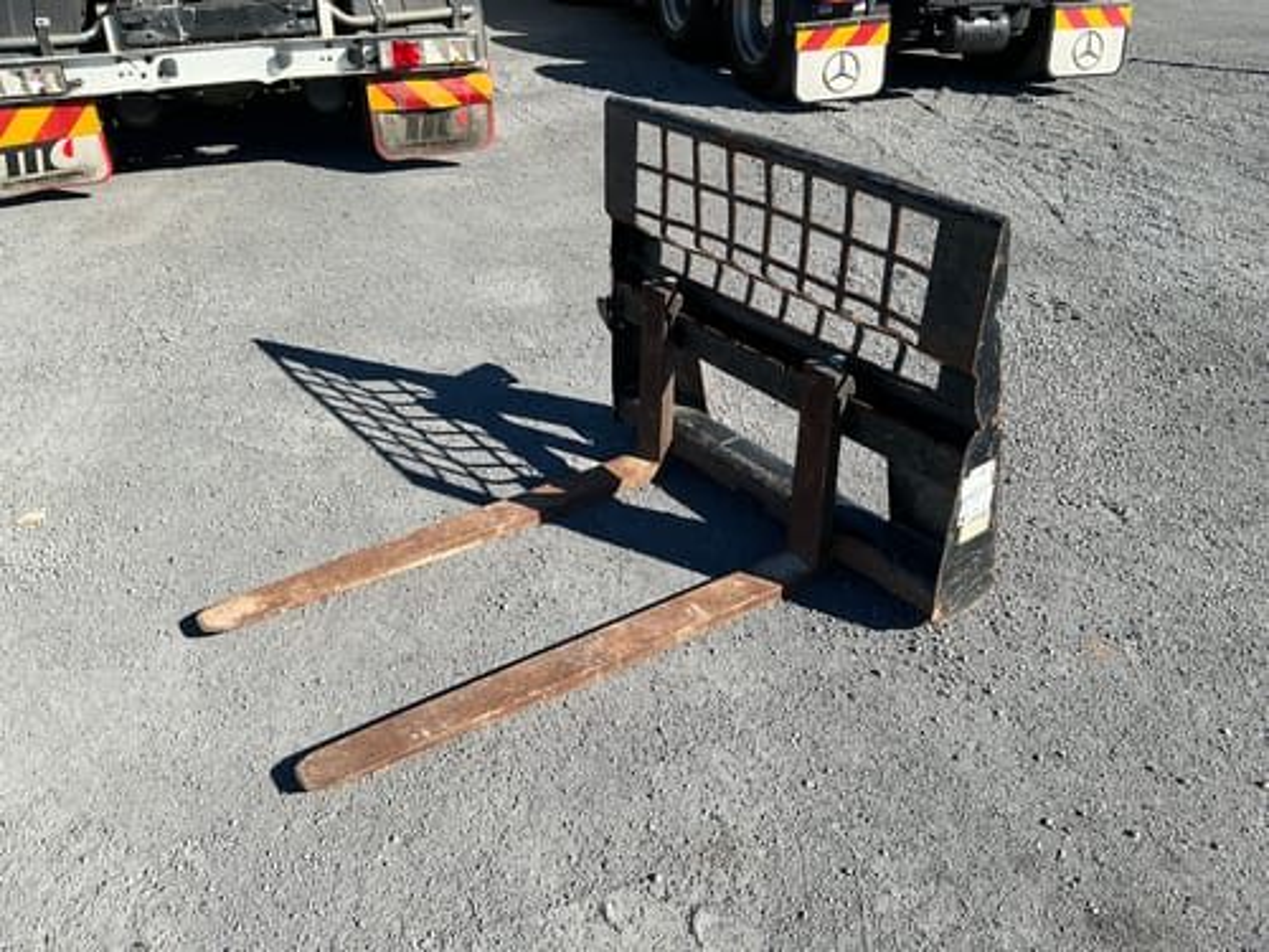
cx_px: 634
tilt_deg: -32.2
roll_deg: +0.8
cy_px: 476
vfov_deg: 49.7
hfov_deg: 63.4
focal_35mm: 28
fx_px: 1026
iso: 25
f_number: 1.8
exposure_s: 1/1626
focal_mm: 3
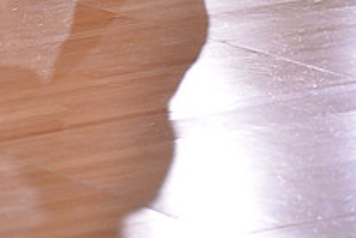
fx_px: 3315
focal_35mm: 335
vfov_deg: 4.1
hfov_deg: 6.1
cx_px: 93
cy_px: -243
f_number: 5.3
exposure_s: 1/250
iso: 2000
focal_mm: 120
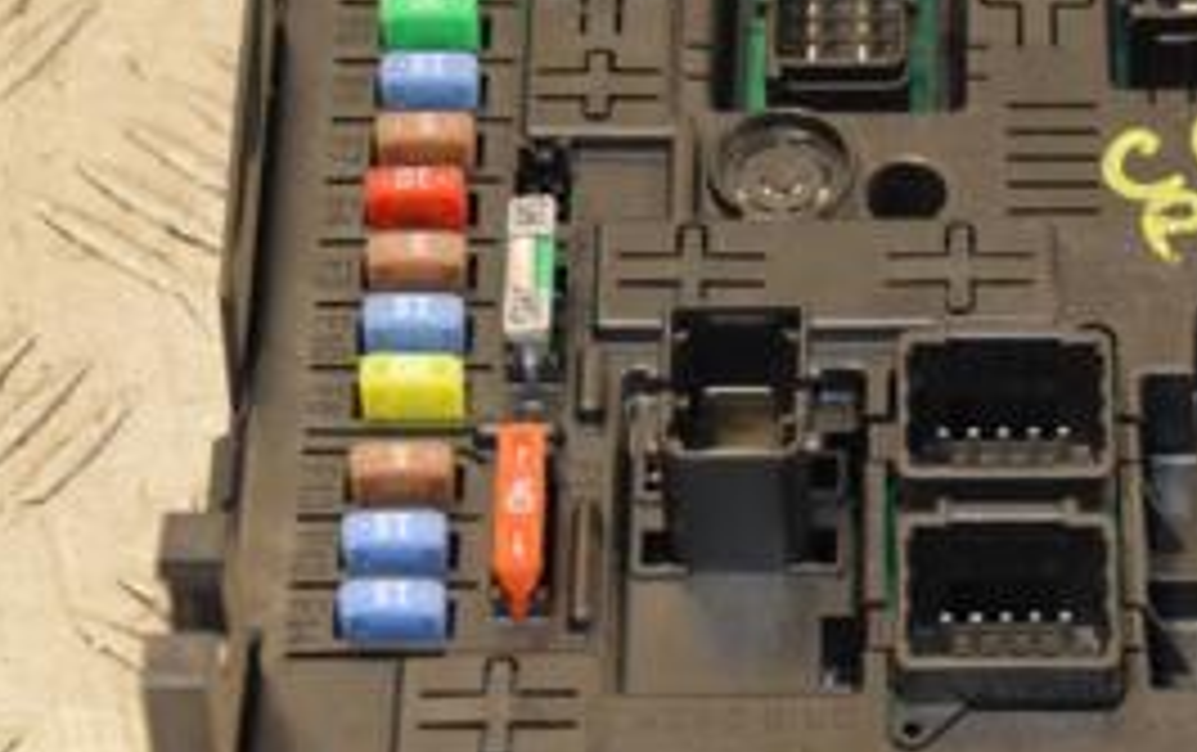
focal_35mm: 179
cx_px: 1179
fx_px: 5847
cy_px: 225
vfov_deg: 7.3
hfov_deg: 11.6
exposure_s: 1/125
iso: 800
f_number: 5
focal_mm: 52
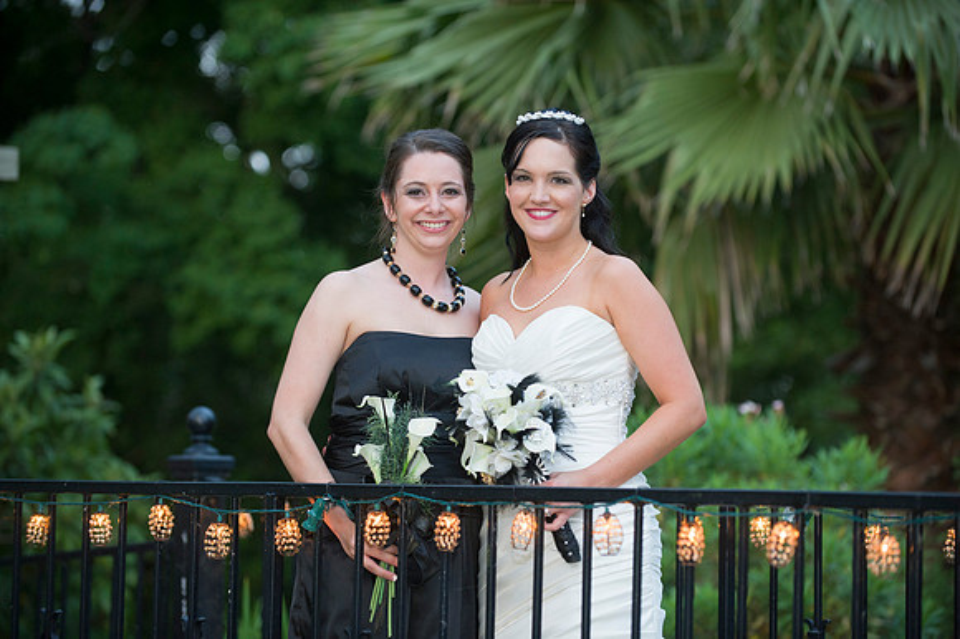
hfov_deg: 17.1
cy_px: 320
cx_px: 480
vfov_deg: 11.4
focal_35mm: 120
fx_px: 3198
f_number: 2.8
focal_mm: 120
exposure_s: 1/160
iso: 1250
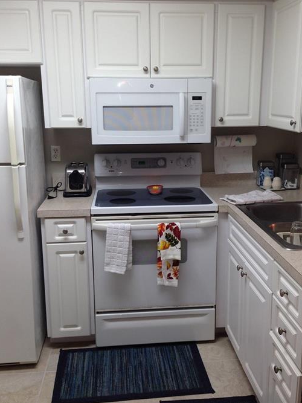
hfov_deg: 37.7
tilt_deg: -12.1
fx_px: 442
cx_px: 161
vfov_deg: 49.0
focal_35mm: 38
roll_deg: -0.1
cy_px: 193
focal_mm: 4.12
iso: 50
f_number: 2.4
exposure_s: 1/40
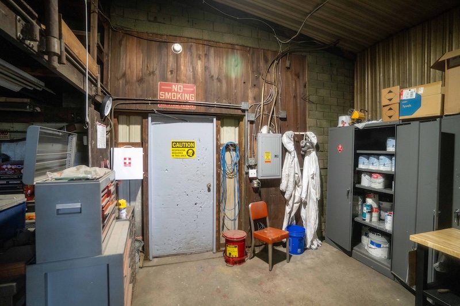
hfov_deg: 93.3
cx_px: 230
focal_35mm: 17
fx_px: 217
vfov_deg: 70.4
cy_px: 153
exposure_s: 1/200
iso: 3200
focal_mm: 17
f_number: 2.8
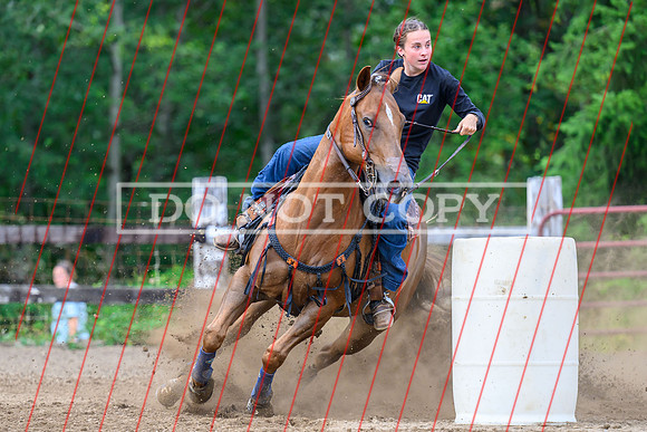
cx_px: 274
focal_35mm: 249
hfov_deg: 8.3
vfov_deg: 5.5
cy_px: 290
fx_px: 4483
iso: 1000
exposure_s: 1/1600
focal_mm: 165
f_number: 2.8
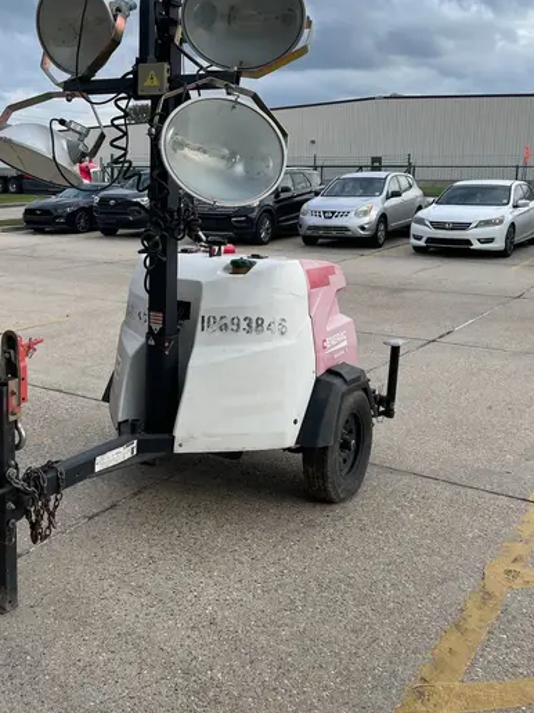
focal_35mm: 37
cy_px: 301
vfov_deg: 50.0
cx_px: 159
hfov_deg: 38.0
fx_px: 761
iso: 32
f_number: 1.6
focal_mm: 4.2
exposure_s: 1/1082
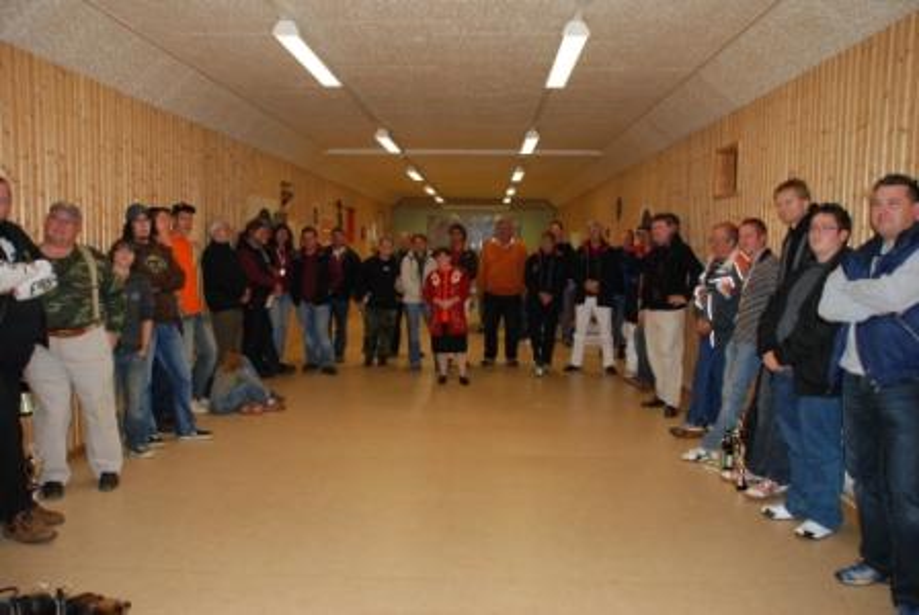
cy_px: 308
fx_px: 767
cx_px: 460
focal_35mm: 30
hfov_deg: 61.9
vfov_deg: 43.7
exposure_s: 1/60
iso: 400
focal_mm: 20
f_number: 4
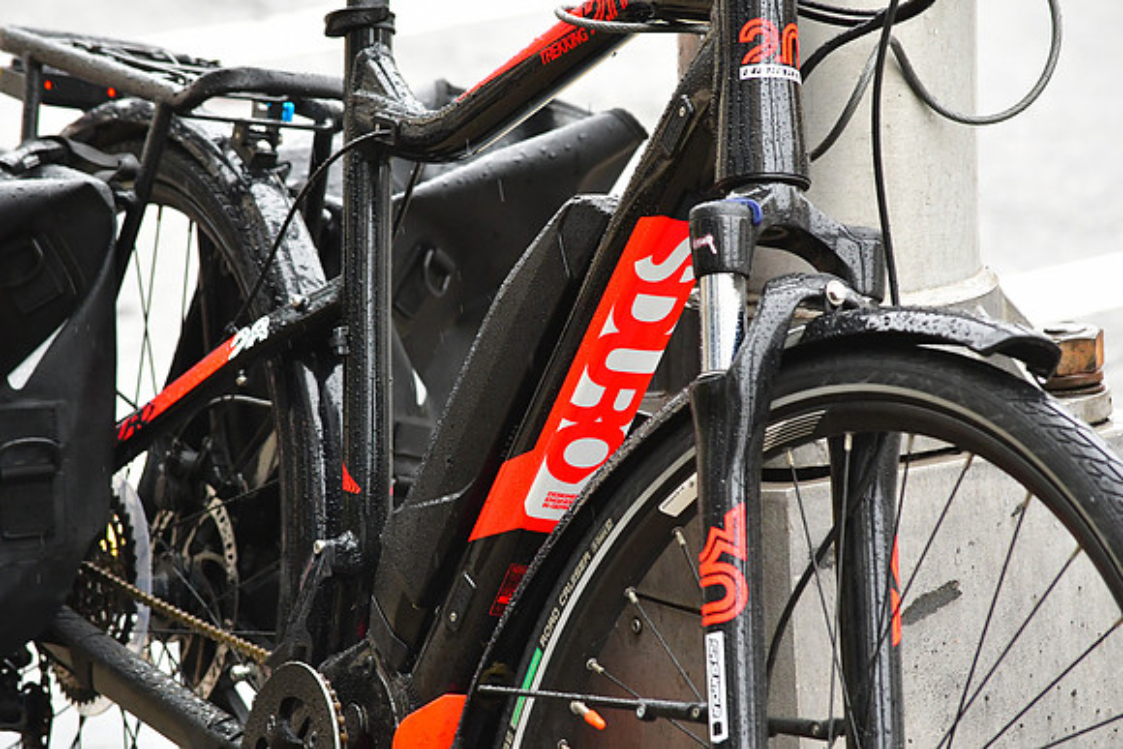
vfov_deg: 6.5
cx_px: 562
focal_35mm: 210
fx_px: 6552
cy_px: 374
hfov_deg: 9.8
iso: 2800
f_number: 6.3
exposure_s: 1/250
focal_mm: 140
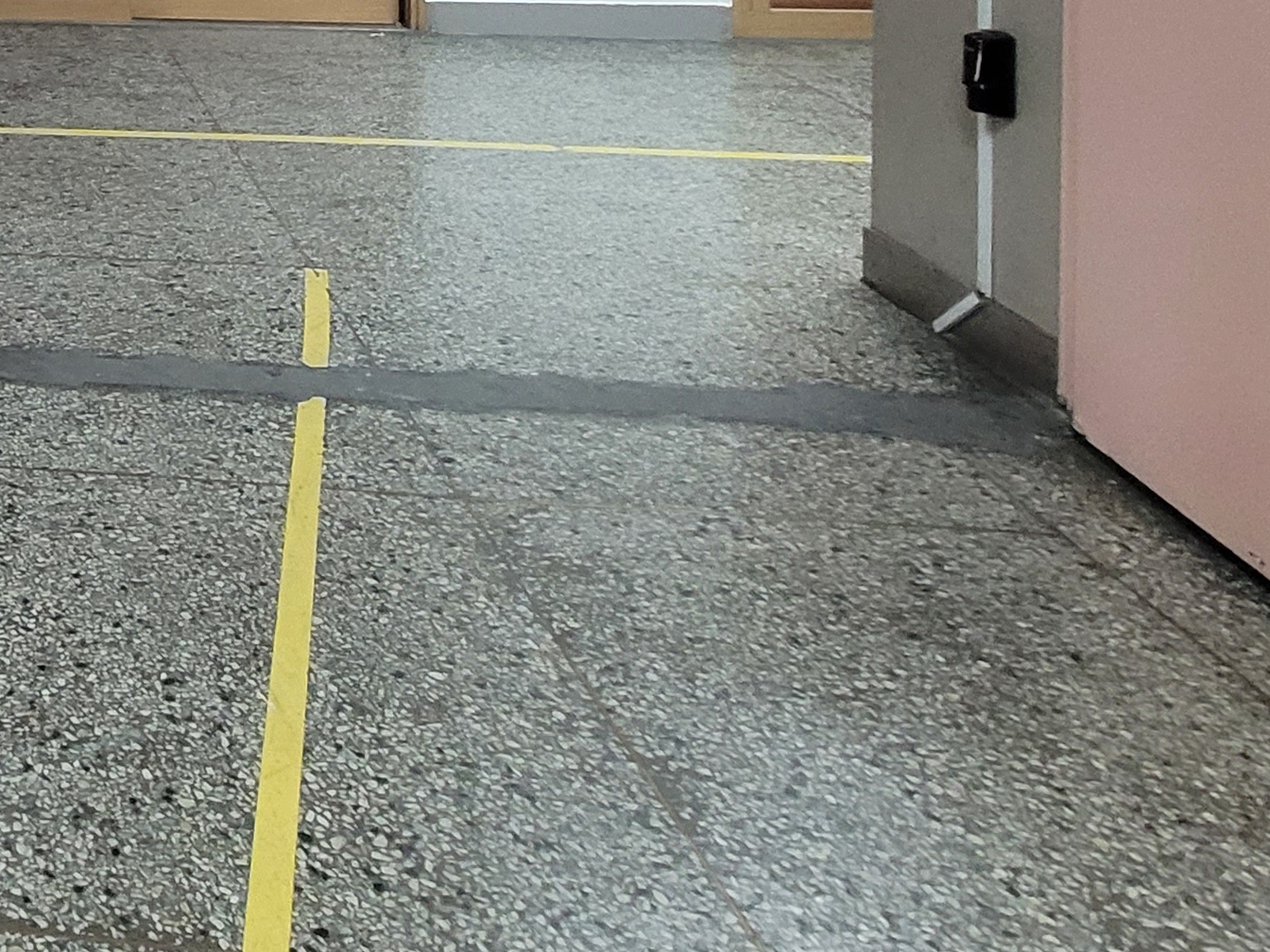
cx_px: -295
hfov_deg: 35.9
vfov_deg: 28.3
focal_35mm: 39
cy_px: -368
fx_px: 1431
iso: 400
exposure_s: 1/60
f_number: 2.2
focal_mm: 2.2
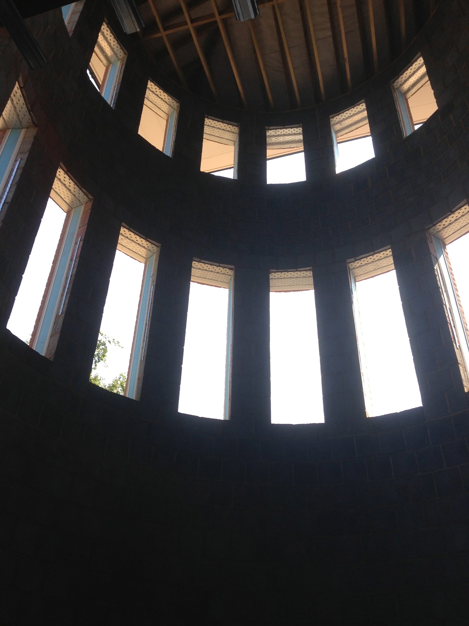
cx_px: 234
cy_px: 313
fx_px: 596
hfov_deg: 42.9
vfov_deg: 55.4
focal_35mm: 33
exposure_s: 1/417
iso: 50
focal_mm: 4.13
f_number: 2.4
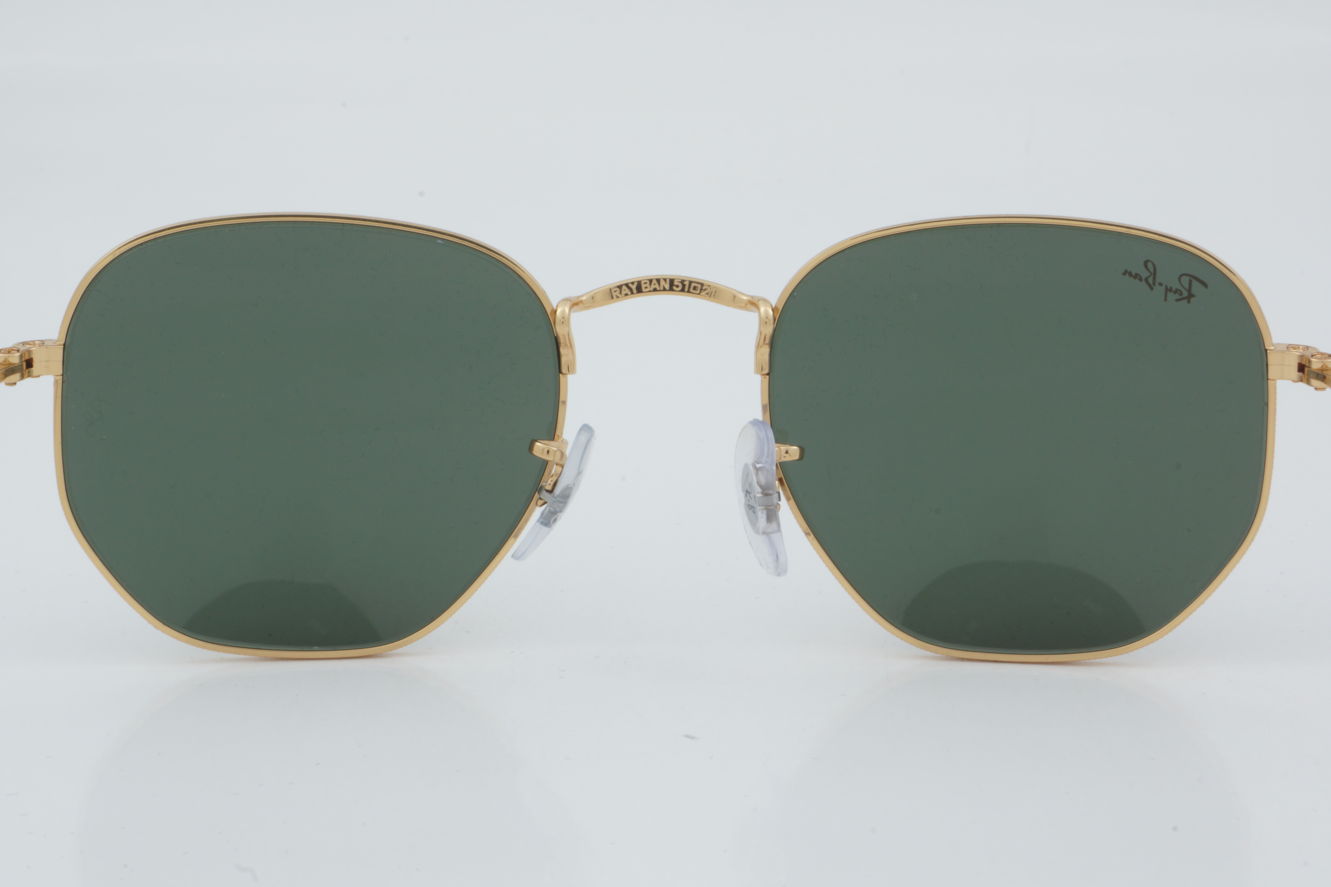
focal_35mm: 82
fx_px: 3050
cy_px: 444
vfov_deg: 16.6
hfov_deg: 24.6
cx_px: 666
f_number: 29
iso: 100
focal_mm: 55
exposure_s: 1/4
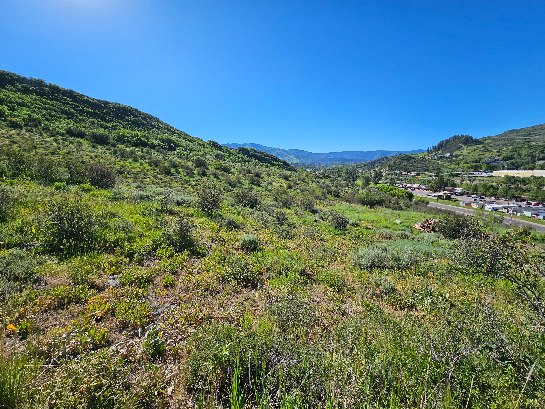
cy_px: 204
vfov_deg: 89.9
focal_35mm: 13
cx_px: 272
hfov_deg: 106.2
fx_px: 205
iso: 50
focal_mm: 2.2
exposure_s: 1/2410
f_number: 2.2
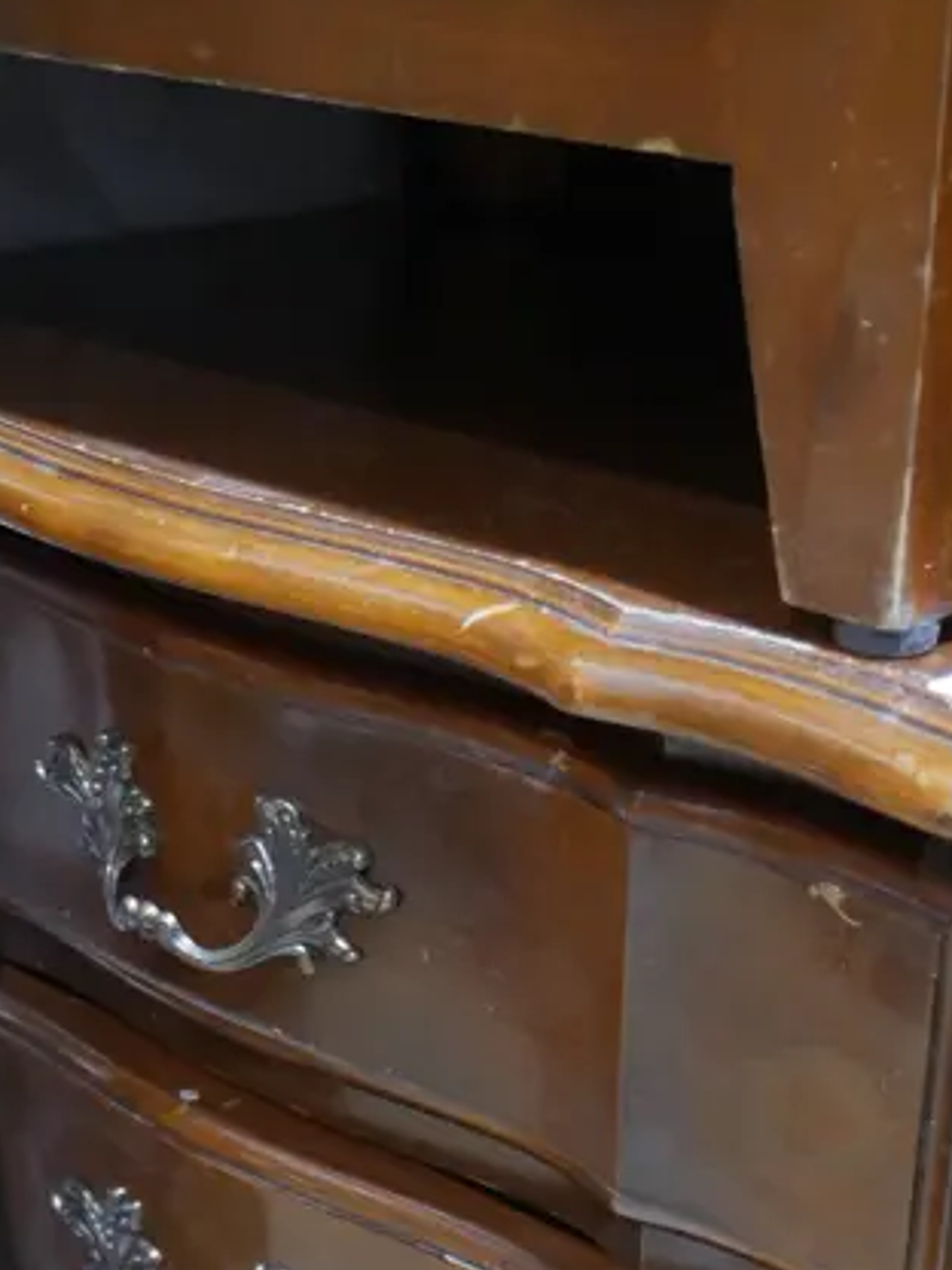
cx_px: 534
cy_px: 1481
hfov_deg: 21.3
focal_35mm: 69
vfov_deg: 25.6
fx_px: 2530
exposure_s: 1/60
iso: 1250
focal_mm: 14
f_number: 3.5
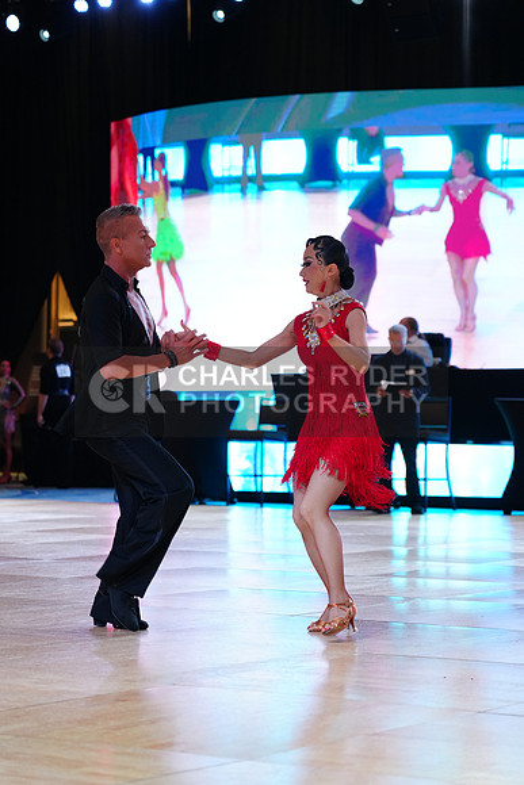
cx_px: 262
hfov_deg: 13.0
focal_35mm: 105
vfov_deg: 19.5
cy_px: 392
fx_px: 2291
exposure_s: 1/250
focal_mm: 105
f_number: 4
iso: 2000
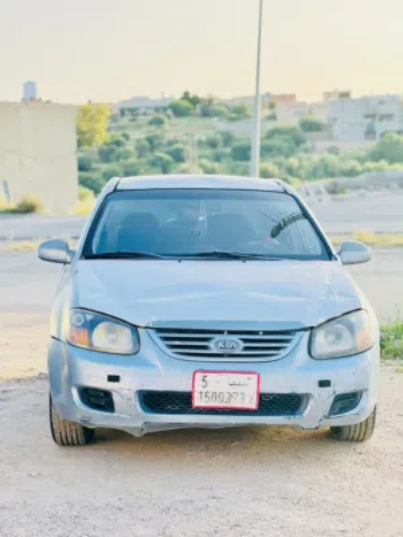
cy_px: 268
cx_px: 202
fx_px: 1195
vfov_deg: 25.3
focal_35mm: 77
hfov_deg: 19.1
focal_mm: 9
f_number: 2.8
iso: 32
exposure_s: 1/162
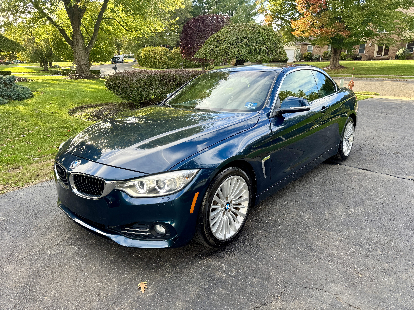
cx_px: 207
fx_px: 287
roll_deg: +1.6
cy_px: 155
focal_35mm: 24
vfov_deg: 56.8
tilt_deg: -19.0
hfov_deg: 71.6
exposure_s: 1/340
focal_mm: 6.76
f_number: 1.78
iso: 80
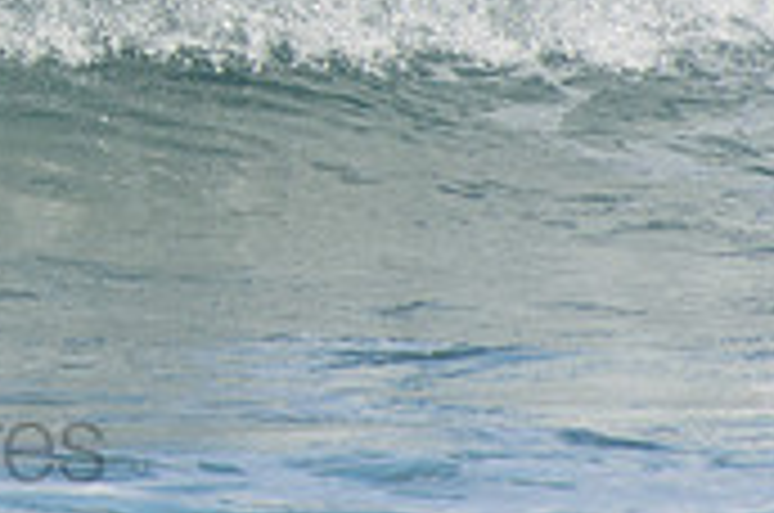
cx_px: -243
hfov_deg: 1.0
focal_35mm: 2029
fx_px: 43542
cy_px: -304
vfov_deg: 0.7
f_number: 5.6
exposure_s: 1/1600
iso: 400
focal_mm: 400
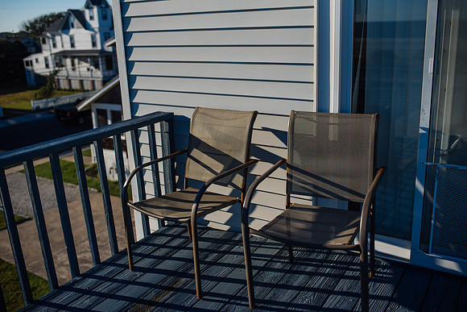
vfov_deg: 37.9
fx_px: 454
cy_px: 156
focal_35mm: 35
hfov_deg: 54.4
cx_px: 234
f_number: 2.8
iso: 100
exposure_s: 1/3200
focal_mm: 35
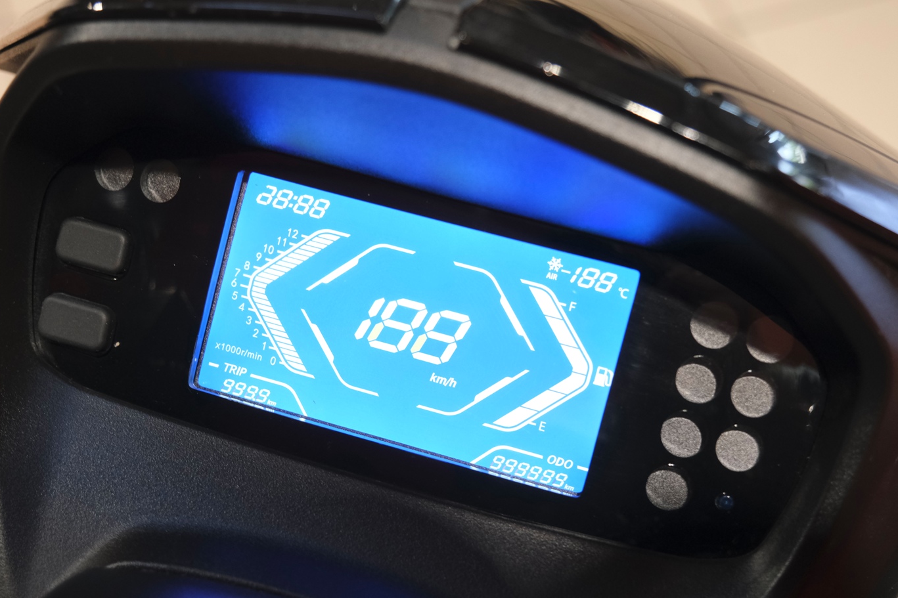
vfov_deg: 28.0
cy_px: 350
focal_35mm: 48
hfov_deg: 41.1
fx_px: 1197
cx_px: 453
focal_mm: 27.5
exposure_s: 1/100
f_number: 4
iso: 1600
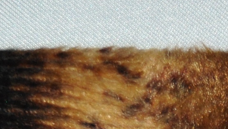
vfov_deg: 4.2
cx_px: 285
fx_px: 1681
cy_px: 373
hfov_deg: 7.7
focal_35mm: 278
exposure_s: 1/60
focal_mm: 31
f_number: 4.2
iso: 800
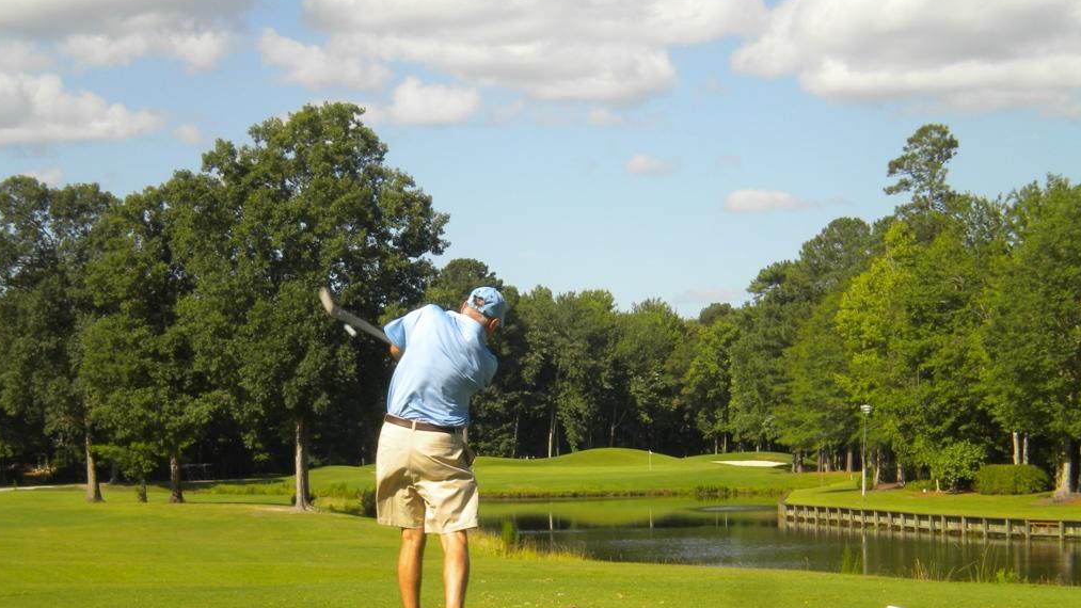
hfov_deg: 24.5
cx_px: 536
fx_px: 2494
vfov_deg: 13.9
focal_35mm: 87
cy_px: 395
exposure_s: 1/232
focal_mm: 14.3
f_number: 7.2
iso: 80
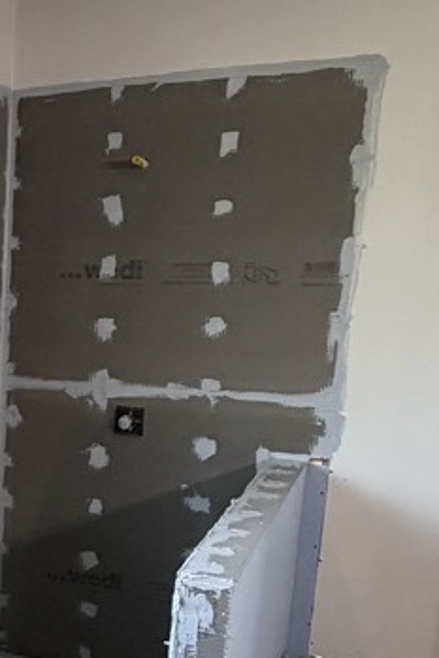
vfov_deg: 38.7
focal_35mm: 50
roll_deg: -1.7
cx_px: -122
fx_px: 914
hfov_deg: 23.9
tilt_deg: -13.7
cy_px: 479
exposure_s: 1/60
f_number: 2.2
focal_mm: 2.22
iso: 250
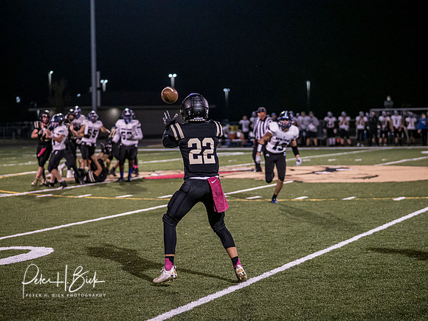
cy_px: 160
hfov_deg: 21.8
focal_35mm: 90
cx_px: 214
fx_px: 1113
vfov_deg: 16.4
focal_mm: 45
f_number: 1.2
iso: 3200
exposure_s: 1/1250
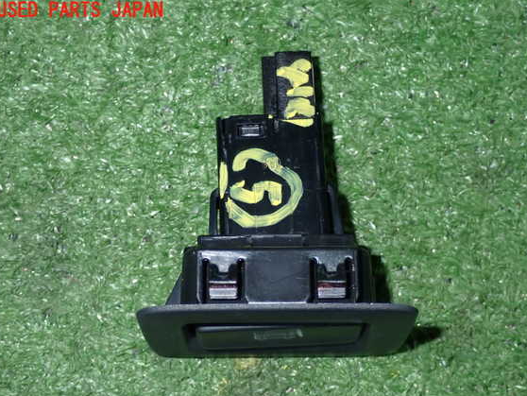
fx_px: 1097
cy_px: 212
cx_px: 275
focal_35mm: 72
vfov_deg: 20.5
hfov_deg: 27.0
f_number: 11
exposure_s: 1/60
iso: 800
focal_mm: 11.88
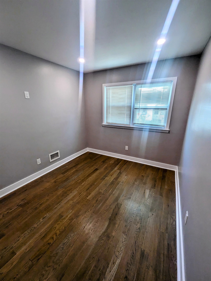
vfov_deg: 106.1
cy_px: 140
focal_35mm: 13
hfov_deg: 90.0
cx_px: 106
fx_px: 105
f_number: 2.2
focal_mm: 1.95
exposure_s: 1/60
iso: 65
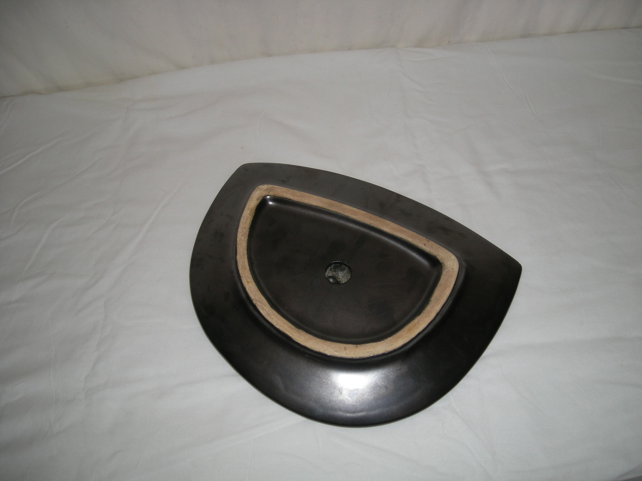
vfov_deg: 40.7
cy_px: 240
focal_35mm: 35
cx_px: 321
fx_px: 649
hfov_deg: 52.6
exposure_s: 1/54
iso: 50
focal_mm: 5.7
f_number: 2.8
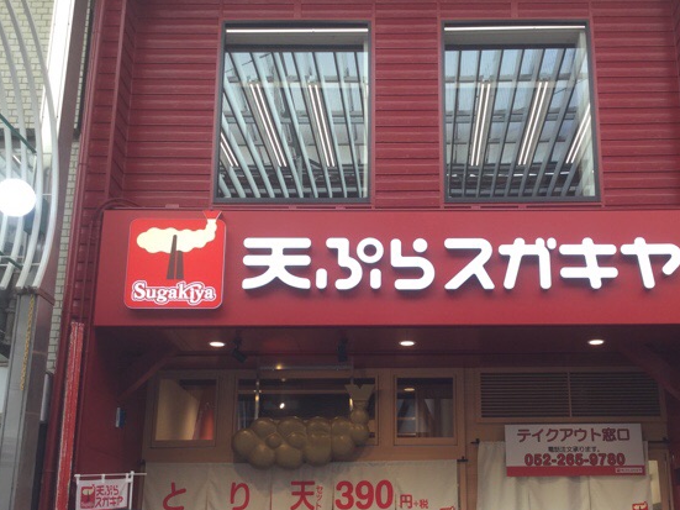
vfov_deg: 39.6
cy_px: 291
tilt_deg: +14.6
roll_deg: -1.9
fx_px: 707
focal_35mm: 36
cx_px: 394
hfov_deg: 51.2
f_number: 2.4
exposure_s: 1/60
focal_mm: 3.3
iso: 25
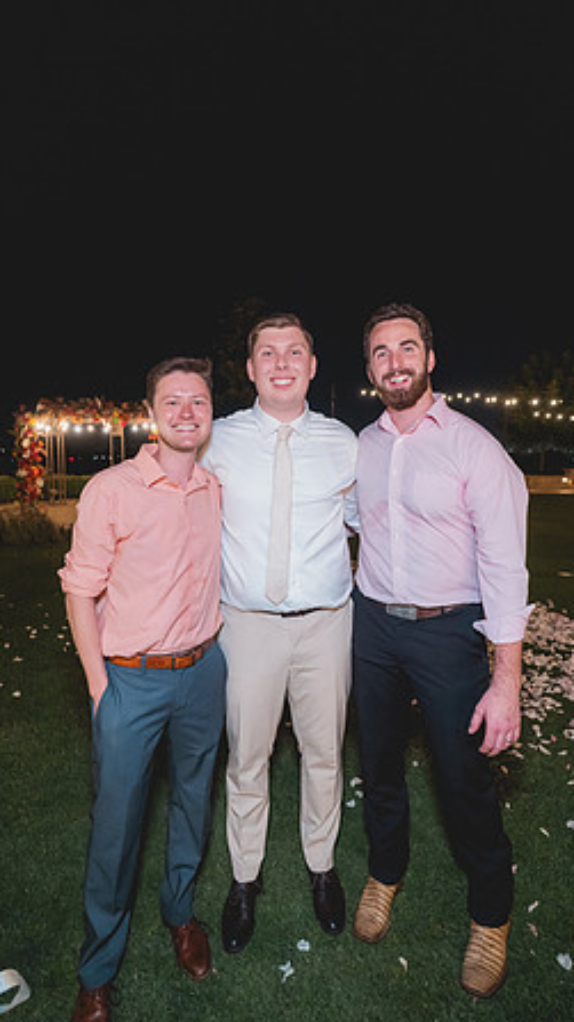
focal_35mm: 19
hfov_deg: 58.3
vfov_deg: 89.6
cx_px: 281
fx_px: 515
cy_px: 510
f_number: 2.8
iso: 3200
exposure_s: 1/80
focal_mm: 18
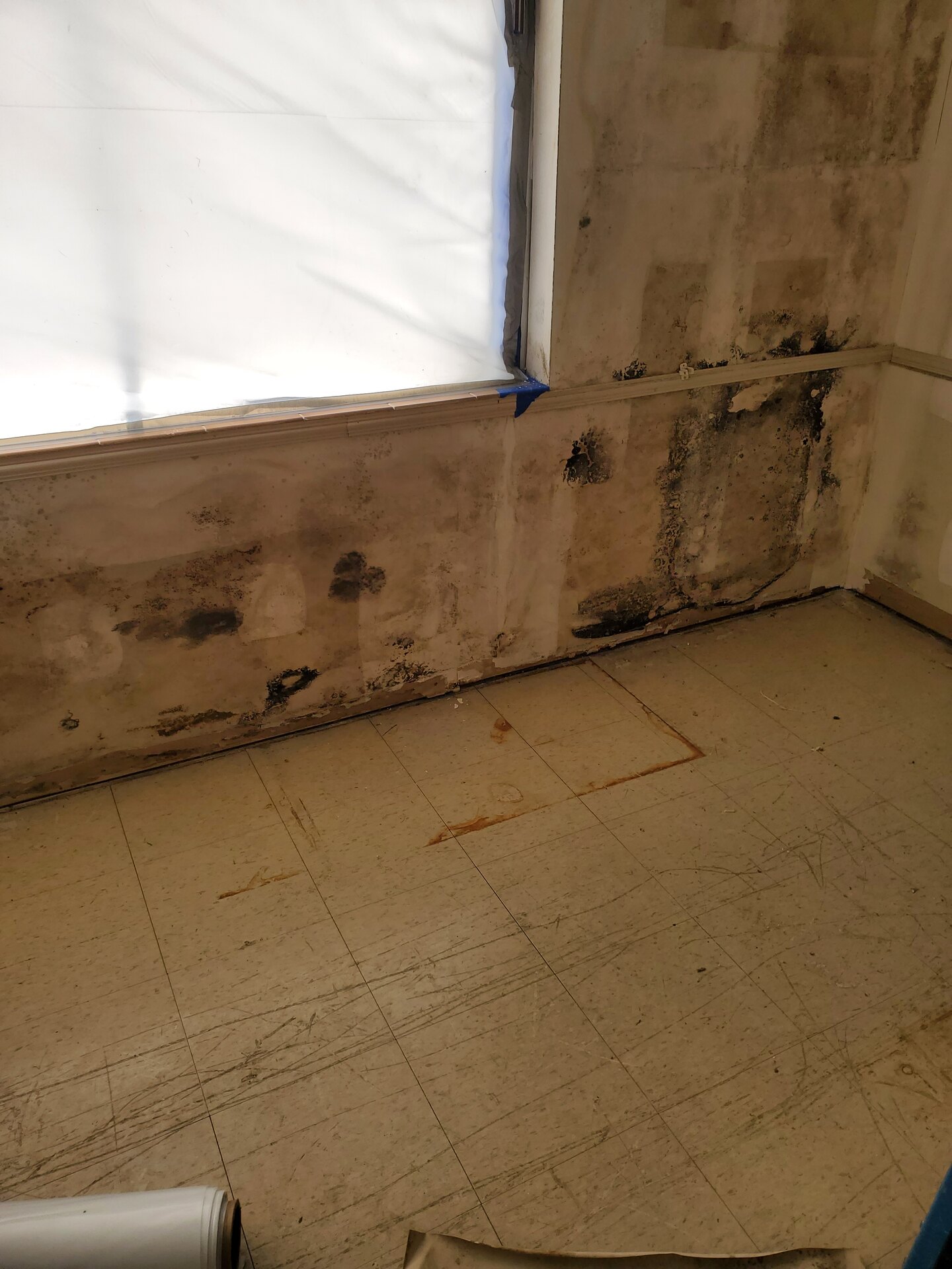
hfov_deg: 53.1
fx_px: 953
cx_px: 476
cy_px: 634
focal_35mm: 26
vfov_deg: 67.3
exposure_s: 1/441
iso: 50
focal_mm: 4.3
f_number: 2.4
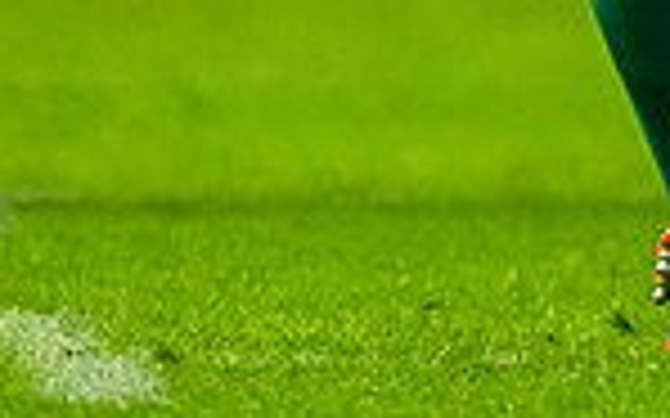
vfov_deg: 0.4
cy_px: -669
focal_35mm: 3275
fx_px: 59778
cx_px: 852
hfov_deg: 0.6
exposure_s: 1/1250
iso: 8000
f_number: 4
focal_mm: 560
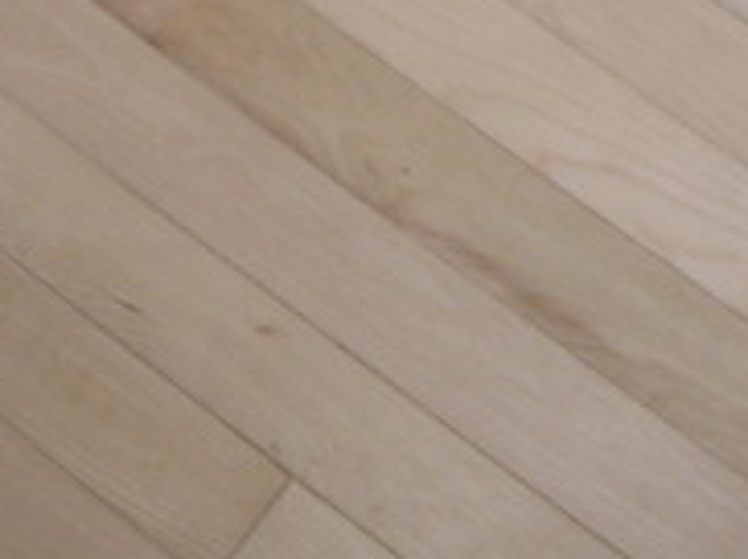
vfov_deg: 13.2
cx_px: 366
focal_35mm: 107
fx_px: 2309
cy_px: -218
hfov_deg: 18.4
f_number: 2.8
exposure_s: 1/40
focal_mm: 7.9
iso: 400
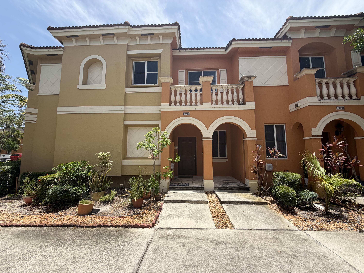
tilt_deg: +3.0
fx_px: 147
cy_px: 136
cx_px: 182
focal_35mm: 14
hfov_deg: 102.1
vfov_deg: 85.7
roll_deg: +0.0
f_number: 2.2
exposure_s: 1/770
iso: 25
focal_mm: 2.22
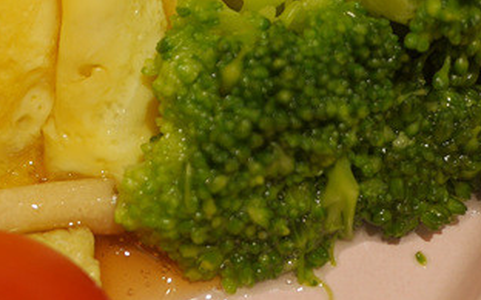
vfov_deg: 12.7
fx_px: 1337
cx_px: -49
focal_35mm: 102
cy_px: -3
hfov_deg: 19.5
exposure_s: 1/100
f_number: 2.8
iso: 200
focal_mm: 15
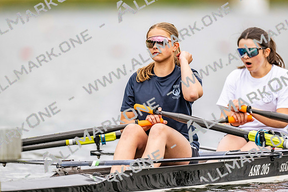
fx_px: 4825
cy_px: 96
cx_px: 144
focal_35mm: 603
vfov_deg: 2.3
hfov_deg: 3.4
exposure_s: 1/2500
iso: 720
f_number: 4
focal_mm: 600
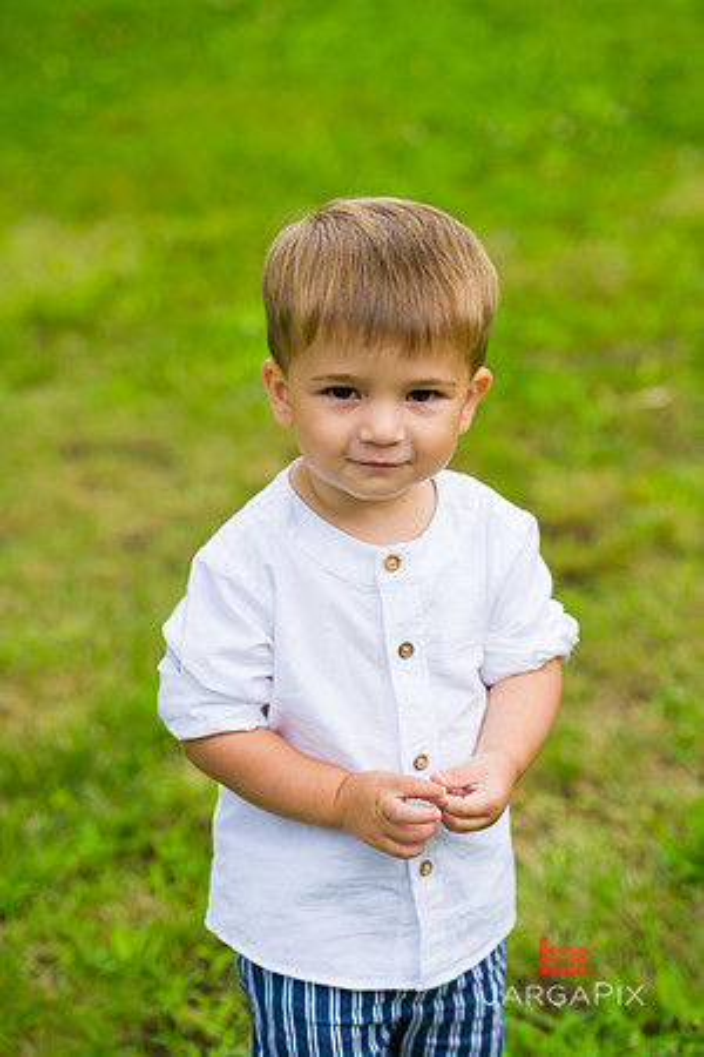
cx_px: 352
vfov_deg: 21.5
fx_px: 2786
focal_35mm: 95
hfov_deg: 14.4
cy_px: 528
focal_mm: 95
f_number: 4
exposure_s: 1/500
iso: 200
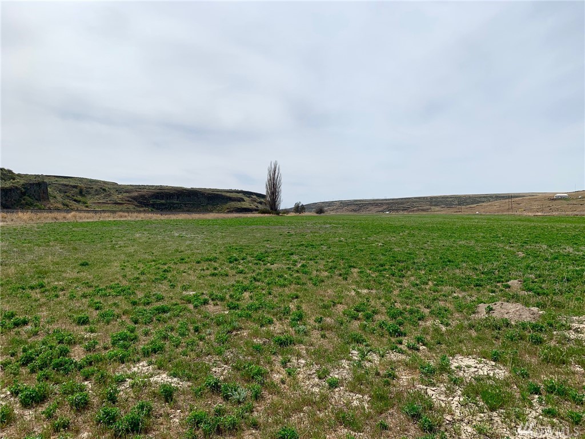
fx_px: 439
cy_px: 220
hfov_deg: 67.3
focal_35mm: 26
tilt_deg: -0.6
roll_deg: +0.8
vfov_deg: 53.1
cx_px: 292
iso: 25
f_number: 1.8
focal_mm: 4.25
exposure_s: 1/5128
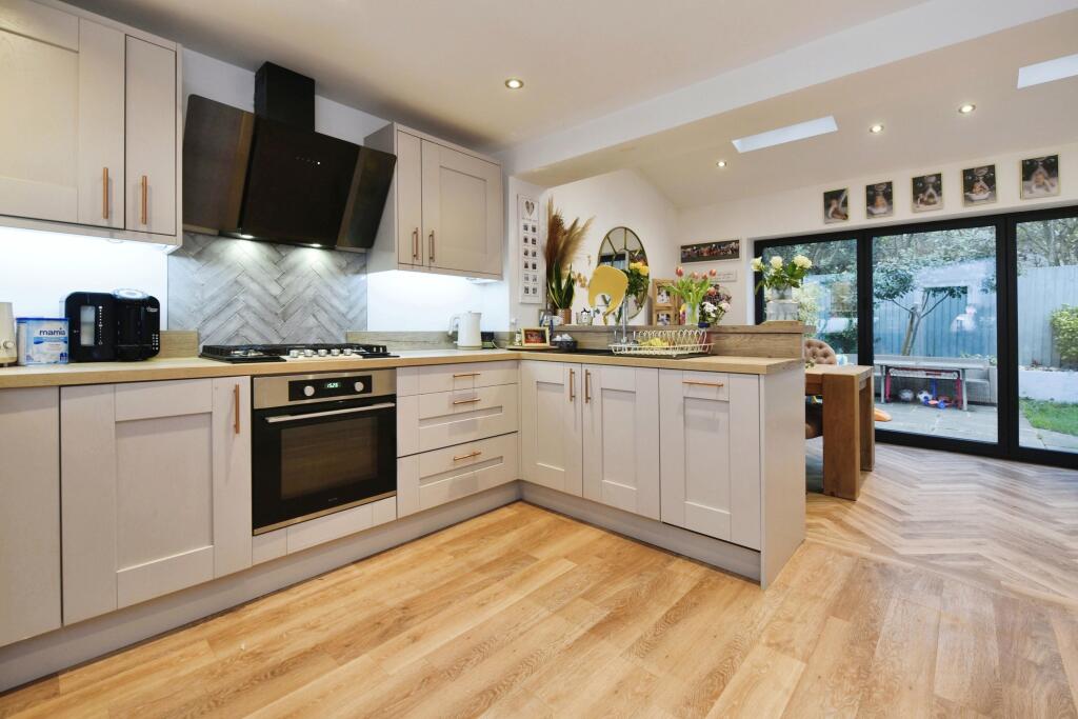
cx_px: 539
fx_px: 419
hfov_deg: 104.2
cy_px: 360
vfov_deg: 81.2
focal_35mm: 14
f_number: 4
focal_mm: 14
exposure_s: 1/60
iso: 560
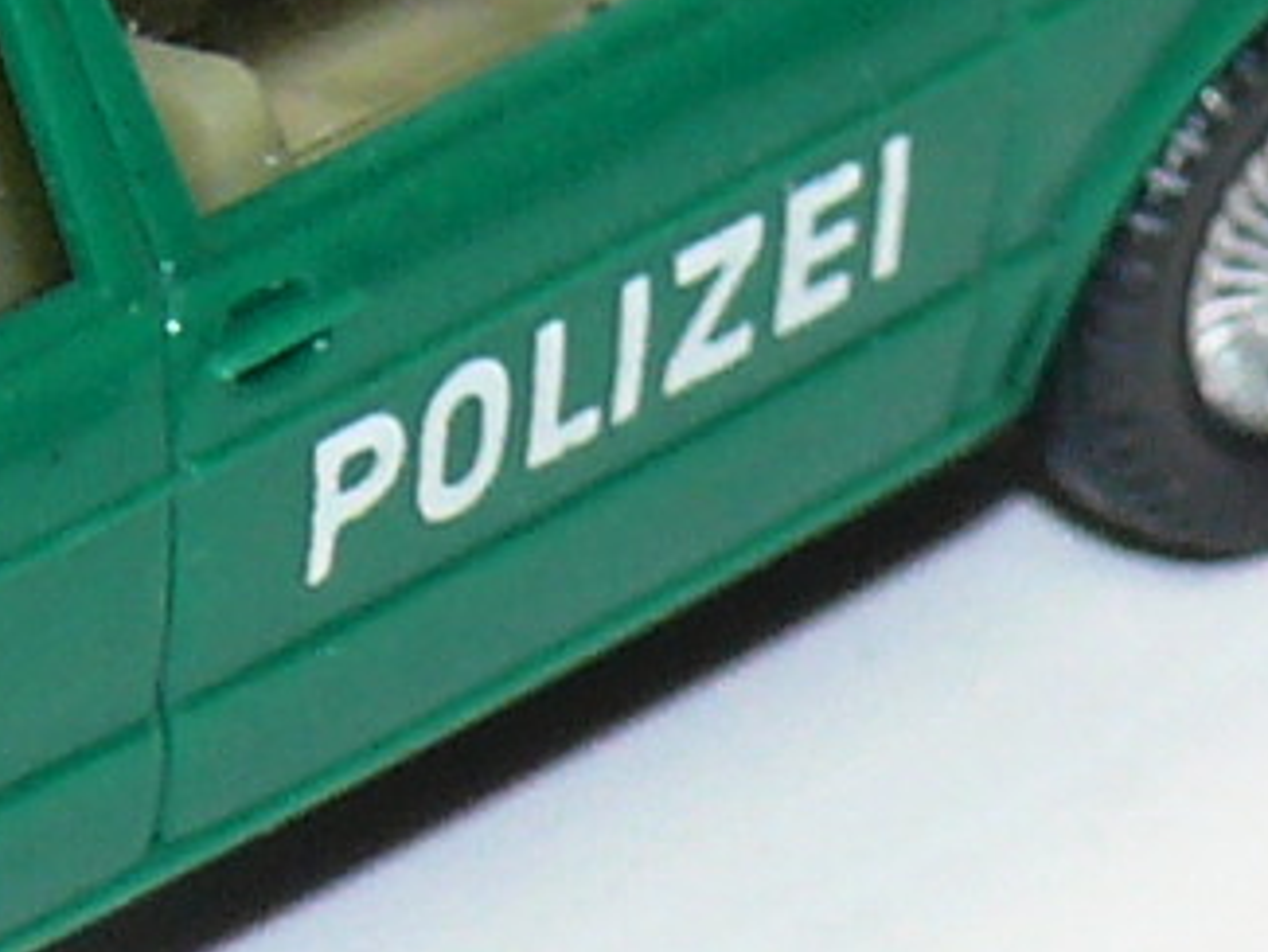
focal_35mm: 703
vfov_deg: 2.1
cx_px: -59
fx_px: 25761
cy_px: -31
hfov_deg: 2.8
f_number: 4
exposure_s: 1/30
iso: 100
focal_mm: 17
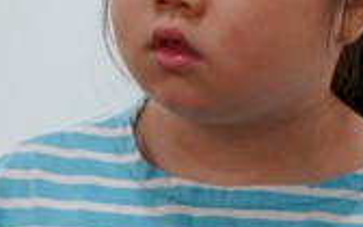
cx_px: 307
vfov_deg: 1.3
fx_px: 9705
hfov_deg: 2.1
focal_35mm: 981
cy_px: 125
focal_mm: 180
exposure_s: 1/200
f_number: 4
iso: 1250
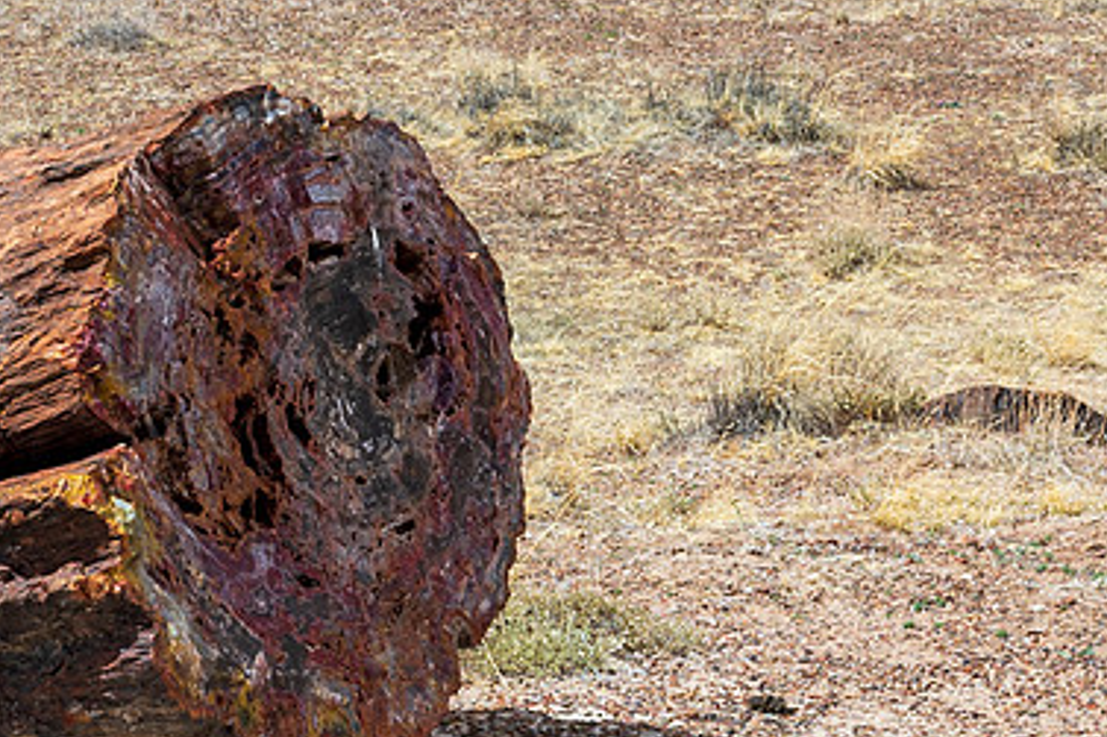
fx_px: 8729
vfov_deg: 4.8
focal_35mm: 284
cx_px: 255
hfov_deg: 7.2
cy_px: 125
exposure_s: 1/250
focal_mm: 70
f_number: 18
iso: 220
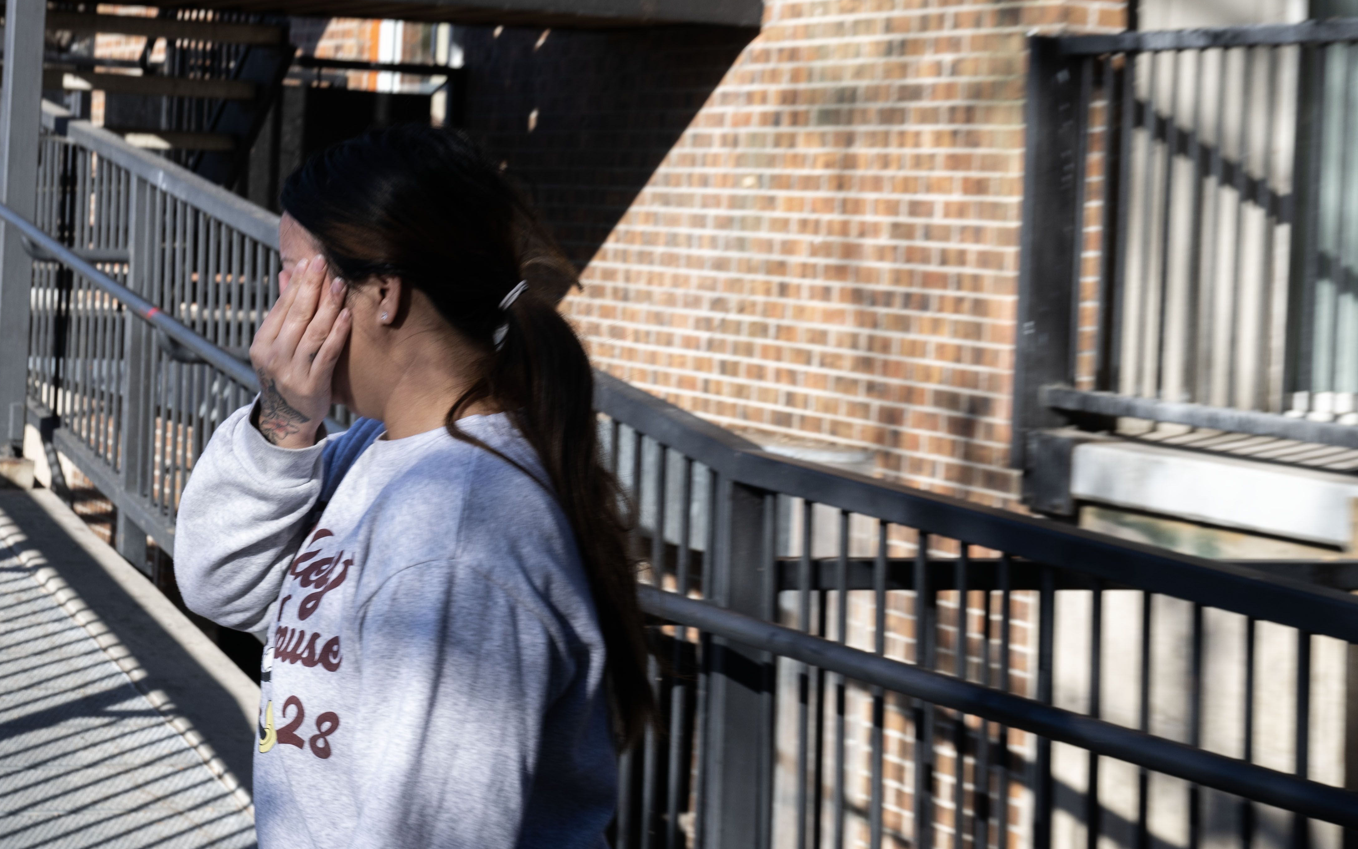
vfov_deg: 16.0
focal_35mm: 81
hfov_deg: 25.4
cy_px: 181
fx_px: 2998
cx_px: 449
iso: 64
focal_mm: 42
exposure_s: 1/125
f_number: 8
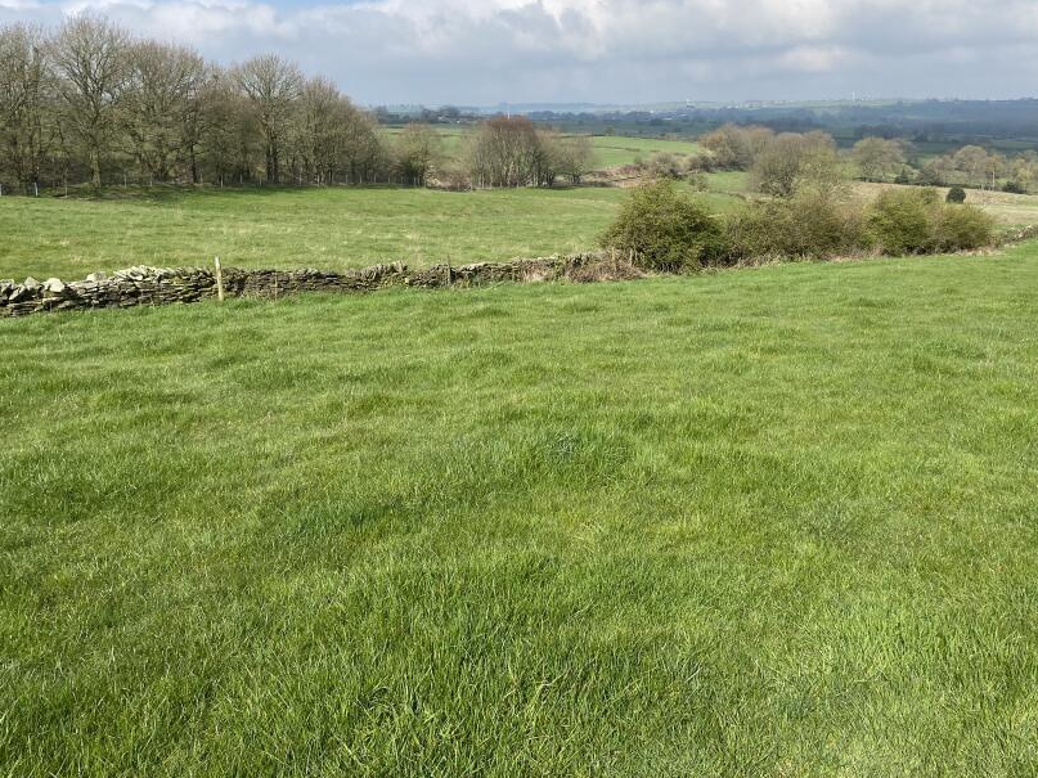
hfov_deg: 54.9
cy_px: 285
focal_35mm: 33
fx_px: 989
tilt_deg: -9.4
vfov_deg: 42.6
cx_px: 635
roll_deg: +2.0
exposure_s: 1/2571
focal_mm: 4.25
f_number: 1.8
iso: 32
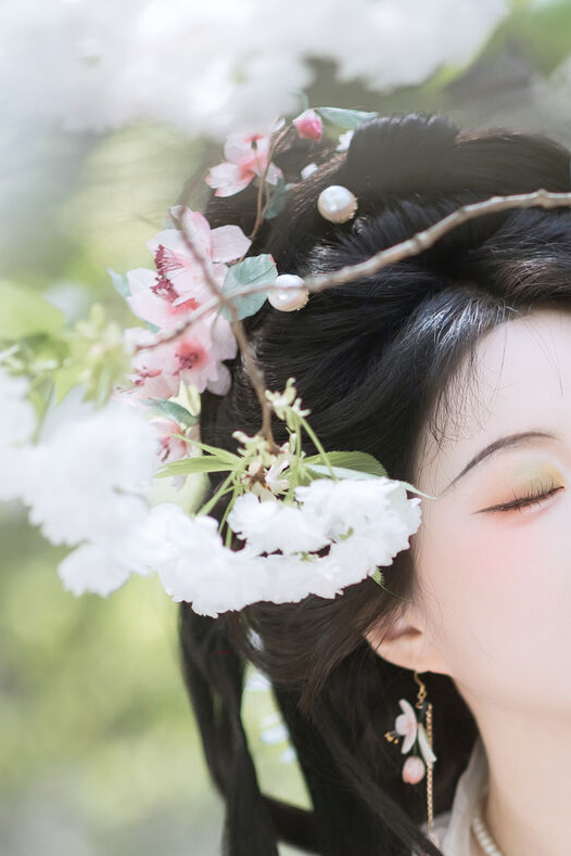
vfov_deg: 10.5
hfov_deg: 7.0
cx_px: 644
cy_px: 856
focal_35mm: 194
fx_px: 4615
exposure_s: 1/640
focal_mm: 85
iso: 100
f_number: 1.8
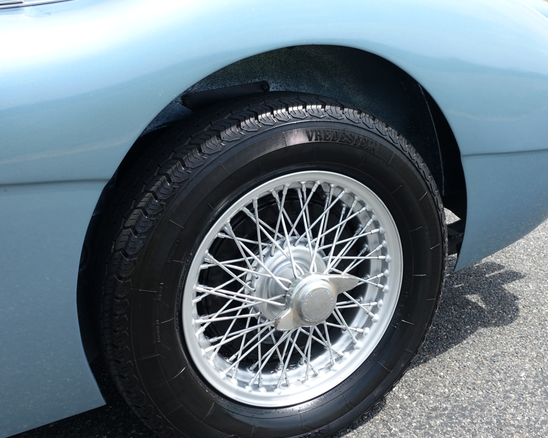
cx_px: 311
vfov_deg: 36.5
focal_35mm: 41
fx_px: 665
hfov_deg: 44.7
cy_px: 206
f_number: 4
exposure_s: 1/500
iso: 125
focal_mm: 12.06
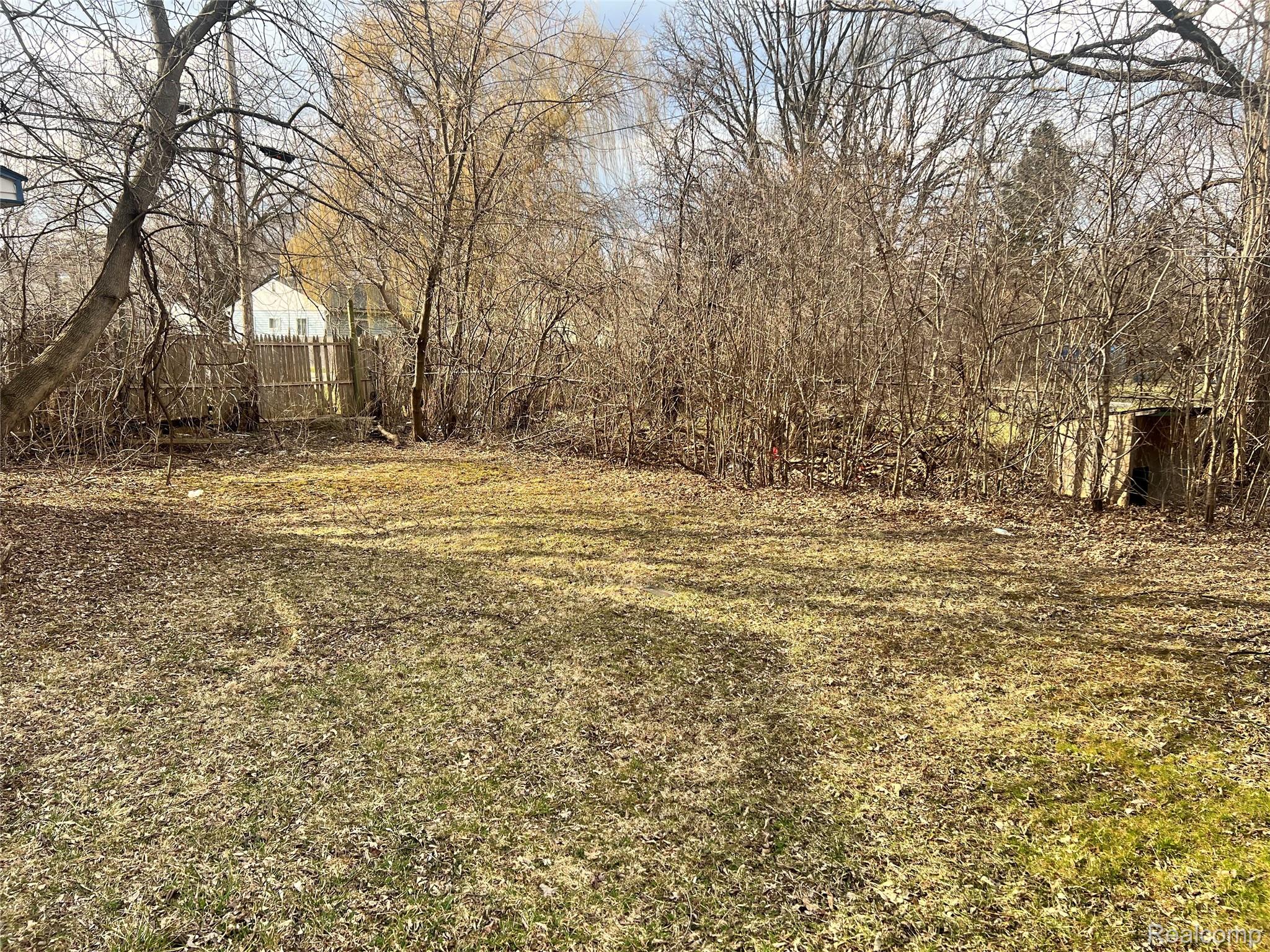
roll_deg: -0.9
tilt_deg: -8.4
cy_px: 476
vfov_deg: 53.1
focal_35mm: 26
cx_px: 635
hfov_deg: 67.3
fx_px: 954
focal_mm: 5.7
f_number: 1.5
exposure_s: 1/803
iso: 50
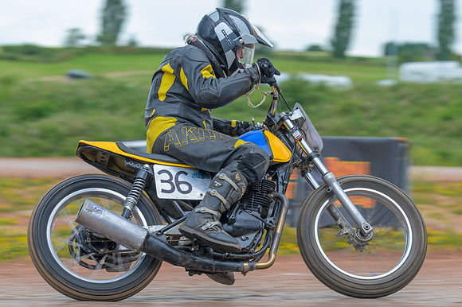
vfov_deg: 8.2
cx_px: 247
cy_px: 164
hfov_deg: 12.3
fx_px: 2149
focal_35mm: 168
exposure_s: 1/250
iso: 110
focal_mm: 105
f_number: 4
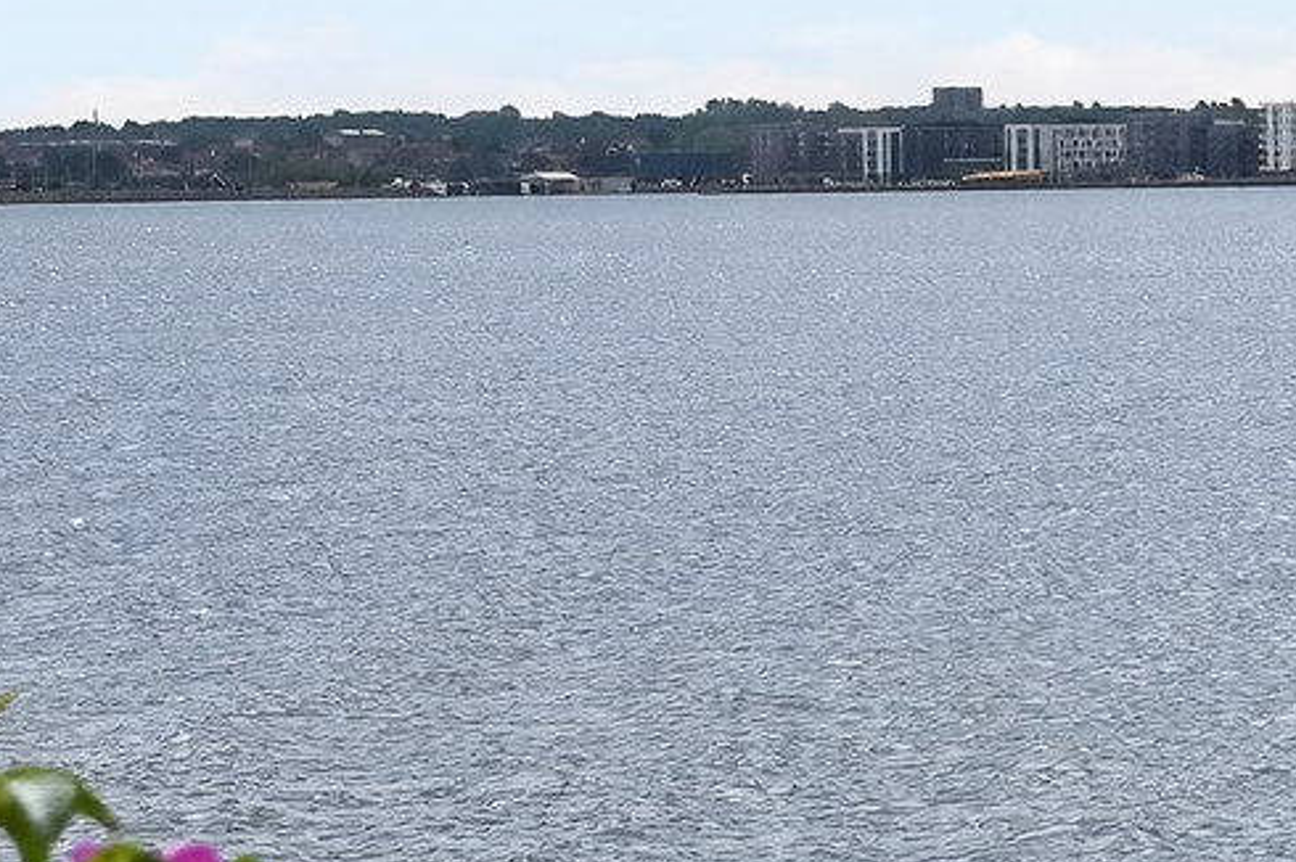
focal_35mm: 183
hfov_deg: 11.1
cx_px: 1299
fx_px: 6583
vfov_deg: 7.5
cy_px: 130
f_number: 8
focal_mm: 35
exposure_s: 1/1000
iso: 400
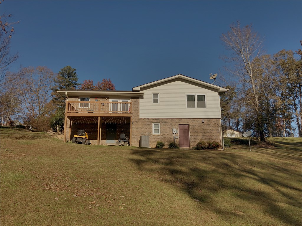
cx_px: 151
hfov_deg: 63.5
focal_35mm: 28
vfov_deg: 49.7
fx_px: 244
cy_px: 113
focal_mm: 3.99
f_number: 1.8
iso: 25
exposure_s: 1/5405
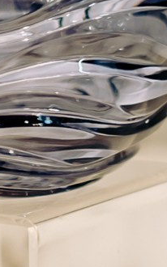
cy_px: -248
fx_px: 2019
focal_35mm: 277
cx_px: 9
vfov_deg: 7.3
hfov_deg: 4.7
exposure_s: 1/250
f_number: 1.4
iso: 200
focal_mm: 23
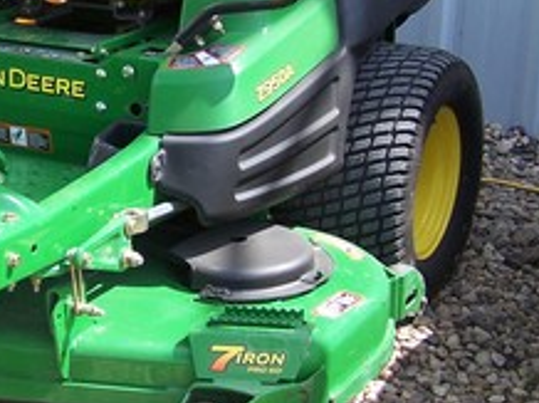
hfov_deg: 20.1
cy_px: 143
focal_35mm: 95
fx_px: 1478
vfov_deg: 15.5
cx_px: 10
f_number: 2.8
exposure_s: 1/350
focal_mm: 6.3
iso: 80
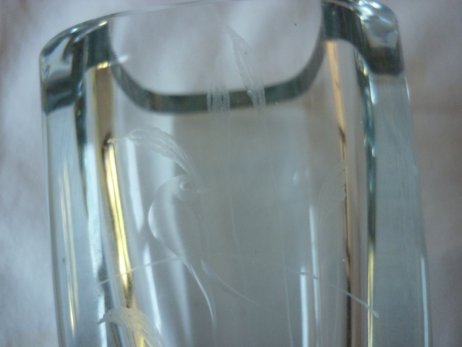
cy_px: 174
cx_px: 231
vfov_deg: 42.9
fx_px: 440
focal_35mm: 33
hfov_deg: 55.4
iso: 400
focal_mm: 5.5
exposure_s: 1/30
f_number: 2.8
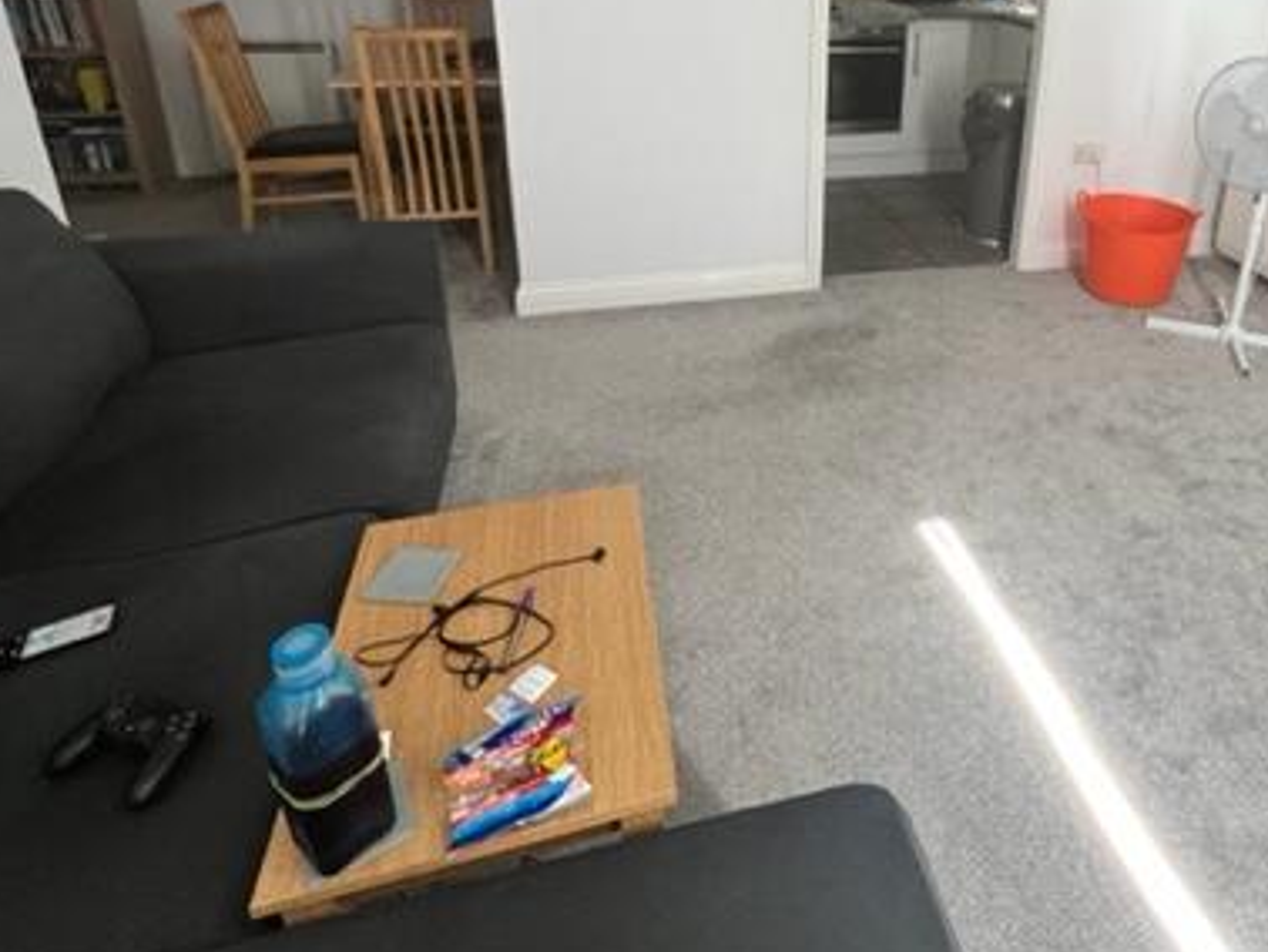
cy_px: 221
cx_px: 859
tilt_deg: -19.9
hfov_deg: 73.7
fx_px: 806
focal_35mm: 22
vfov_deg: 57.6
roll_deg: -2.3
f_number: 1.8
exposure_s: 1/99
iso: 250
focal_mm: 1.57
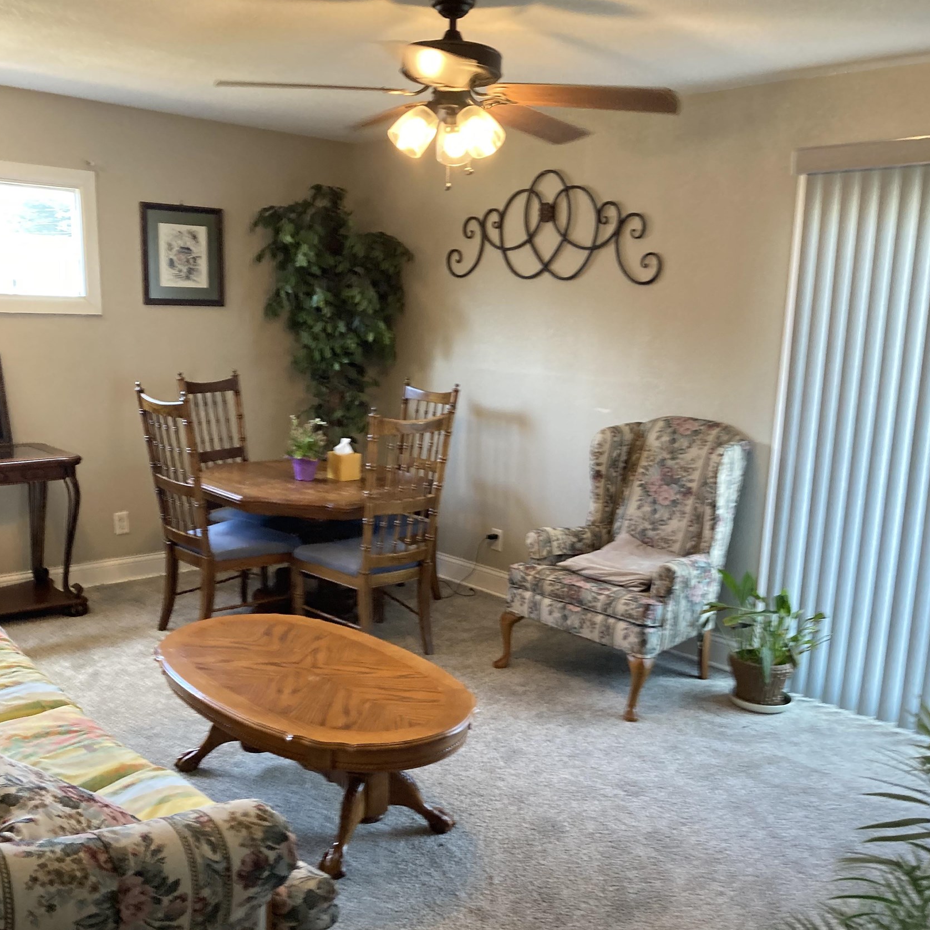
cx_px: 462
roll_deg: -1.5
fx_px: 1033
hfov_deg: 48.5
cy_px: 563
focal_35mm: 34
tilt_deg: -12.1
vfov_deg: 48.1
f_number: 1.8
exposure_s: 1/60
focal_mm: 3.99
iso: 125
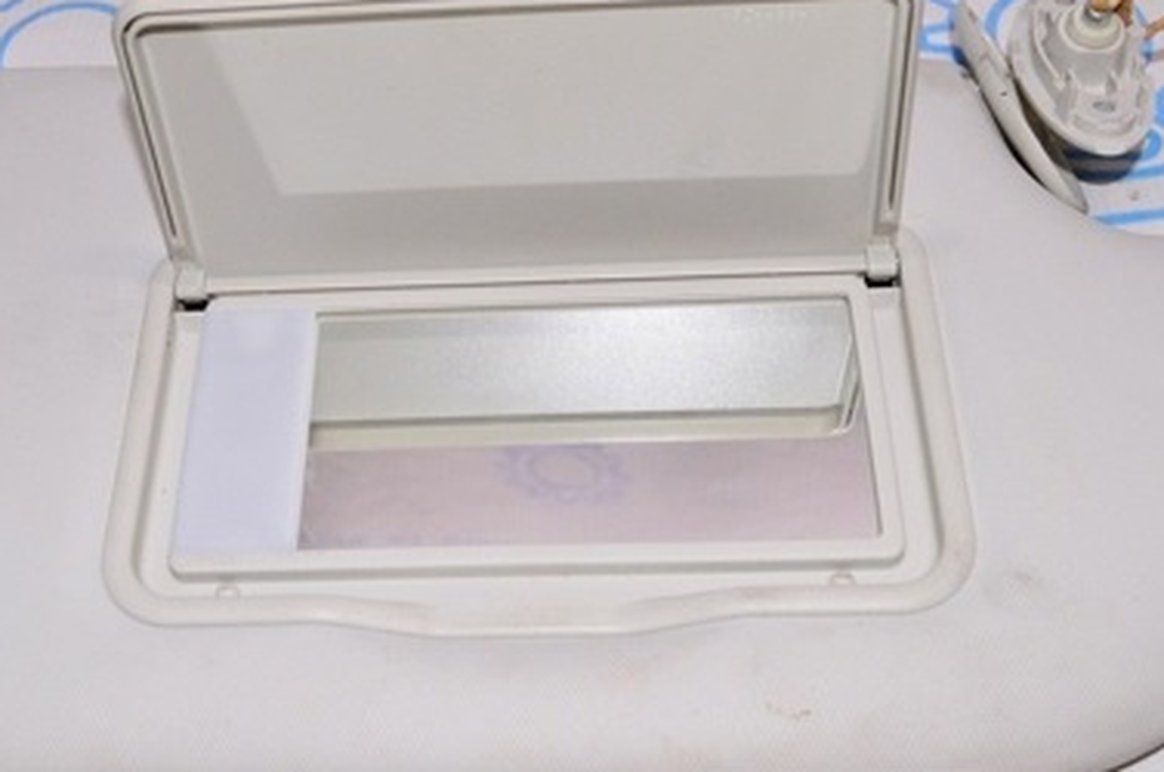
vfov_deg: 24.0
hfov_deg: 35.5
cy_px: 273
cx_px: 435
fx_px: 1808
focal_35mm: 56
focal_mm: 22
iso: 1600
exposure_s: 1/200
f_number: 8
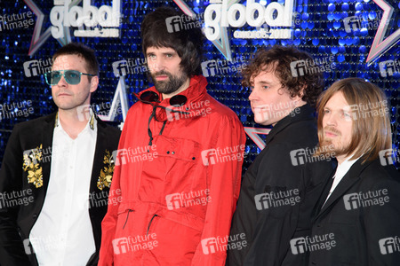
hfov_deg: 19.5
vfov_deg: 13.0
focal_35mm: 105
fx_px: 1167
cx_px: 200
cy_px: 133
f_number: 5.6
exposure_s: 1/250
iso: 800
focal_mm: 105
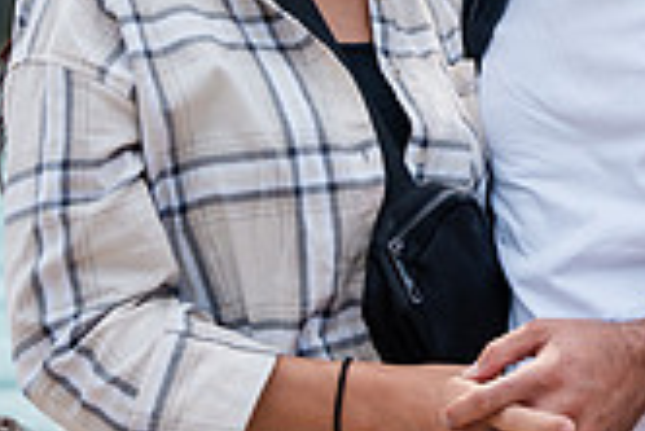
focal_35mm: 122
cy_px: -111
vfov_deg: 11.0
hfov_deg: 16.0
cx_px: 797
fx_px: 2188
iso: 200
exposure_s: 1/1600
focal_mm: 35
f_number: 4.5
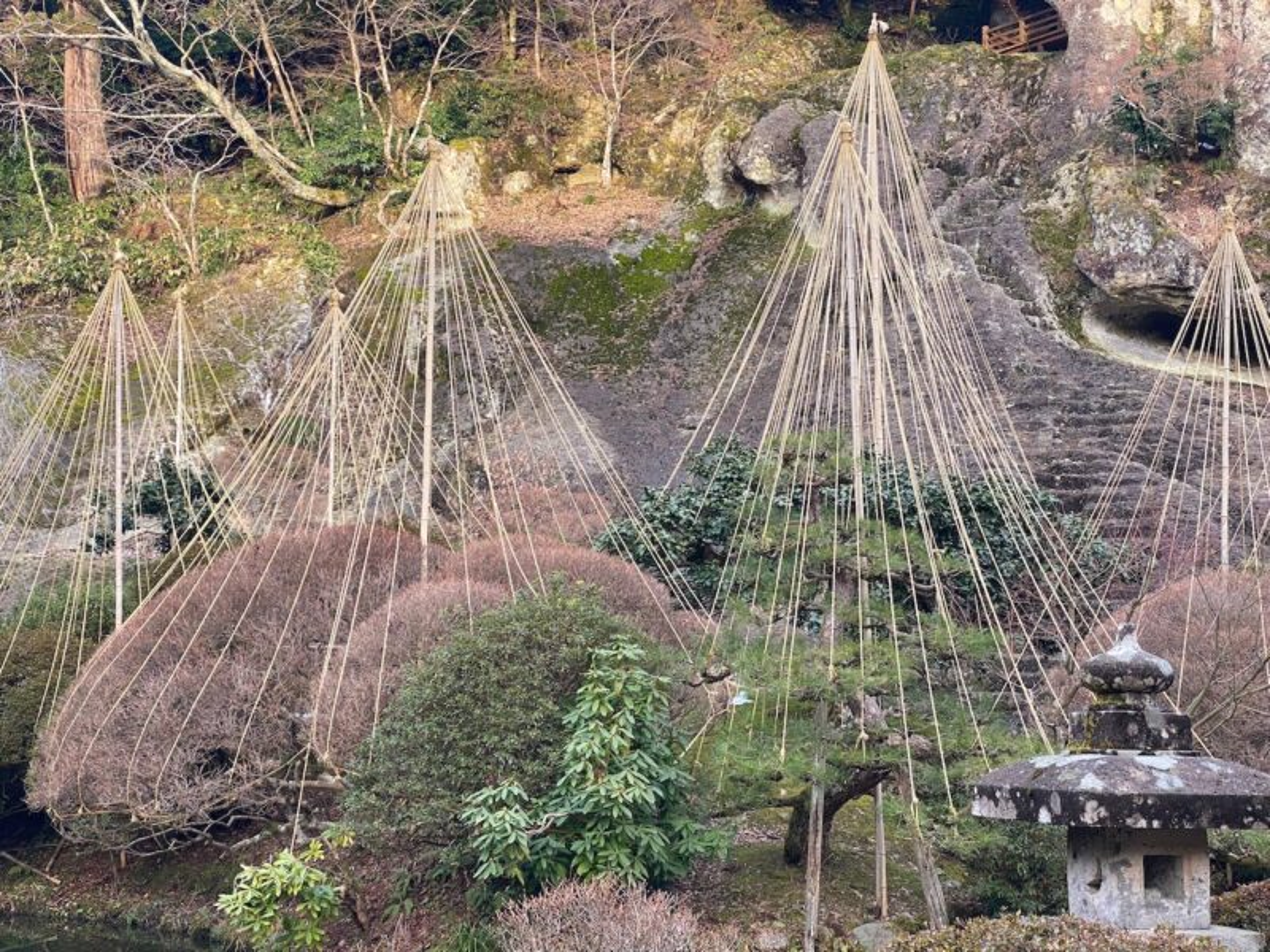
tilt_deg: +5.7
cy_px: 476
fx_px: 1908
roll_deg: -0.2
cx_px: 635
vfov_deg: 28.0
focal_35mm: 52
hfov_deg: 36.8
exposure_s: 1/122
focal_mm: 6
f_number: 2
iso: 50
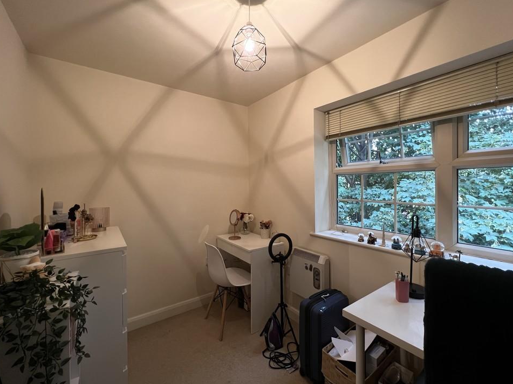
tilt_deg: +0.7
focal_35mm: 14
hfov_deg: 102.1
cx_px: 262
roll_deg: +1.5
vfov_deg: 85.6
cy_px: 187
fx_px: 207
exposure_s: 1/100
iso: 250
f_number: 1.8
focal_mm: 1.57
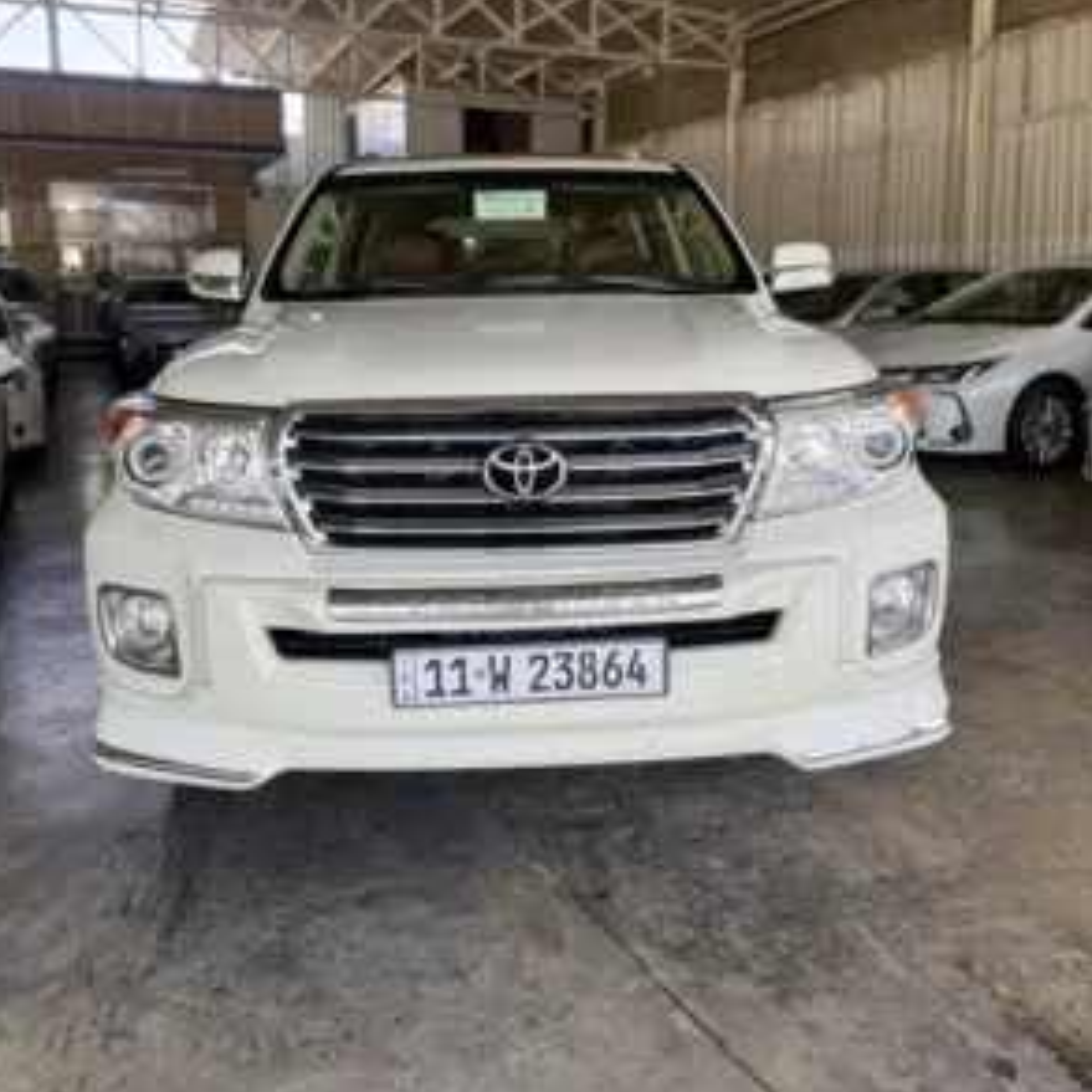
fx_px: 1035
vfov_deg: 55.1
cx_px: 537
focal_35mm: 29
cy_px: 421
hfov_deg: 55.6
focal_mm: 6.76
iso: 100
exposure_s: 1/350
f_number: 1.78
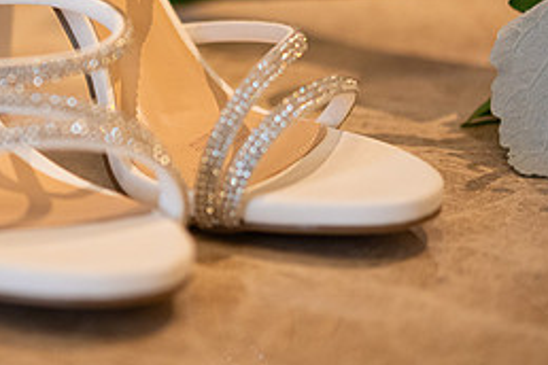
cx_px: 19
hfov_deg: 15.0
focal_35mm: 135
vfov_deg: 10.0
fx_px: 2055
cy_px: -39
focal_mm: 60
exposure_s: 1/125
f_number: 3.2
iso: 2000
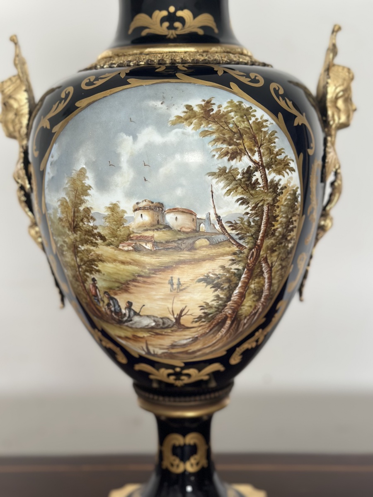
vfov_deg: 39.7
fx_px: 690
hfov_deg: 30.3
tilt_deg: -9.4
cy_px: 248
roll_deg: +1.1
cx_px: 186
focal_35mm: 48
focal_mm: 6.86
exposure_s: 1/60
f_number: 1.78
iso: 125
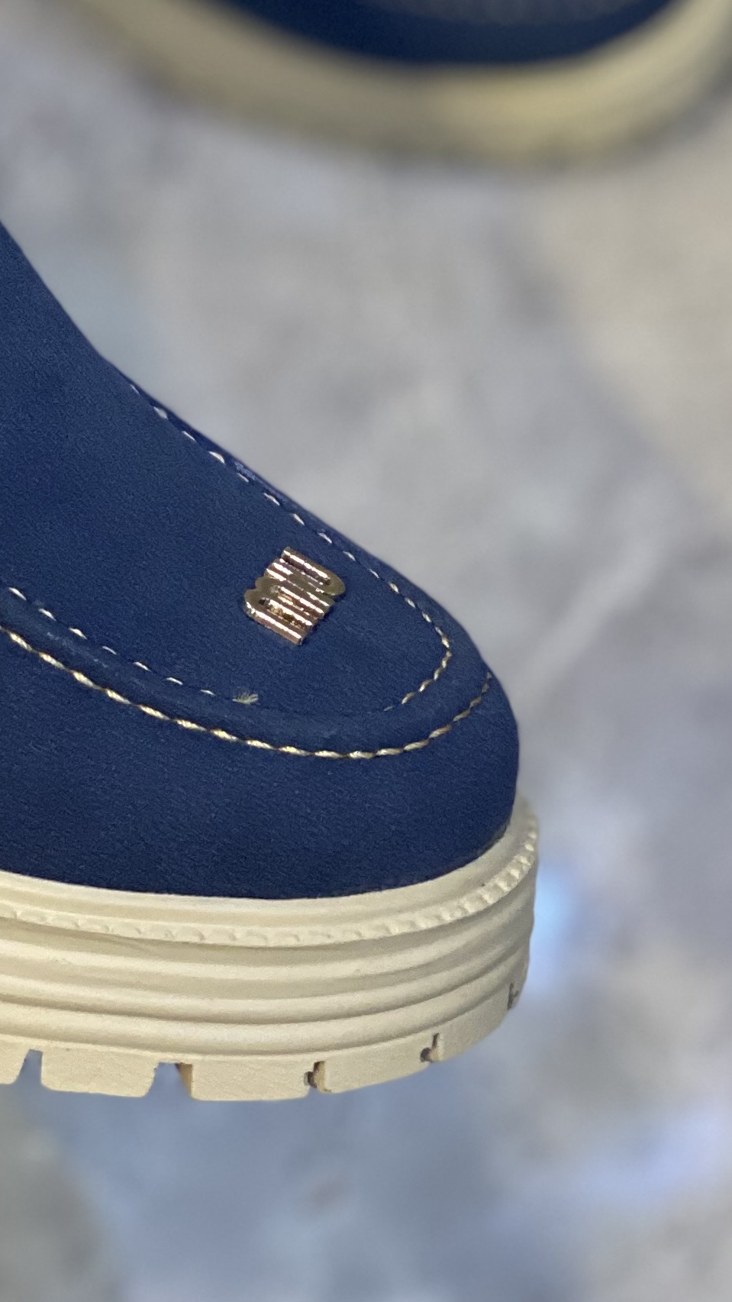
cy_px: 99
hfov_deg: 8.9
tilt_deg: -68.0
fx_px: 4624
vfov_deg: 15.8
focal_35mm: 134
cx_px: -209
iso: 125
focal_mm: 6
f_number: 2
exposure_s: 1/100
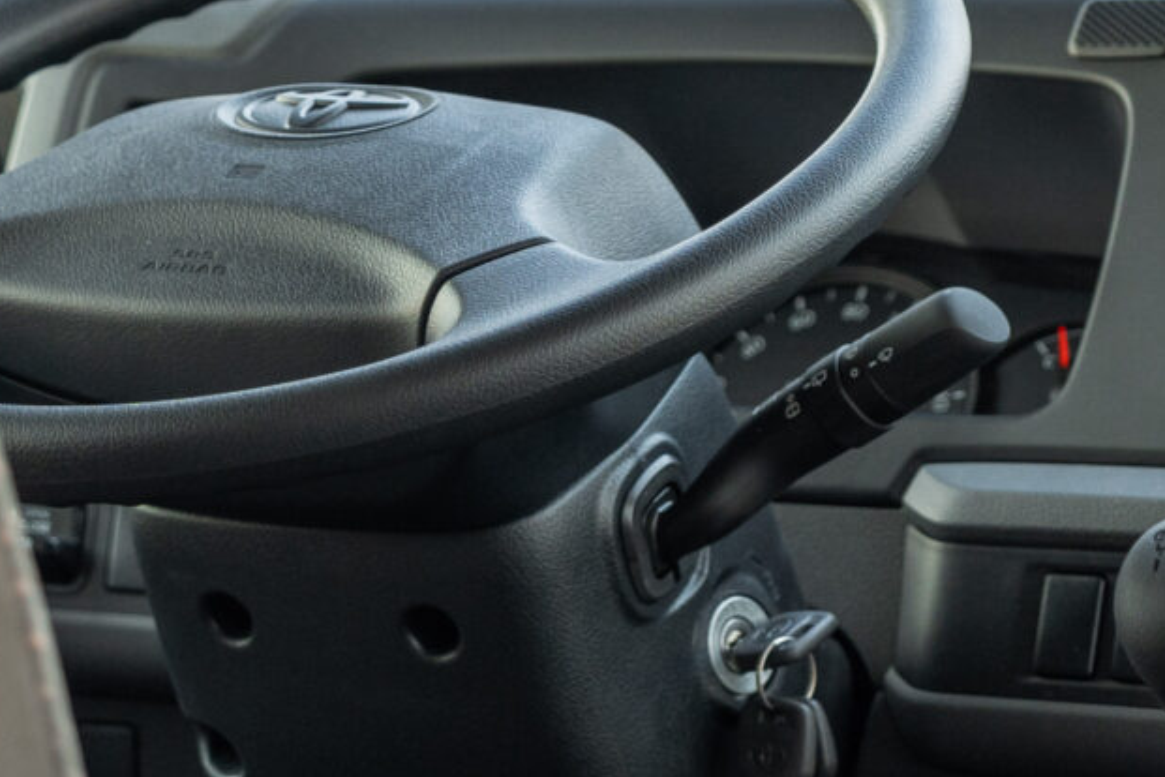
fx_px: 6666
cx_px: 107
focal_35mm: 206
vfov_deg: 6.7
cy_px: 352
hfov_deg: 9.9
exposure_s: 1/250
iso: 400
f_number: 2.8
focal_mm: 50
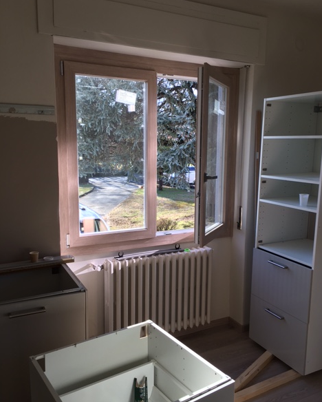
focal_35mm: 31
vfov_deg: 57.1
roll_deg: -0.3
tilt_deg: -9.9
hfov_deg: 47.2
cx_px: 164
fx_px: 369
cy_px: 204
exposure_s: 1/118
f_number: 2.2
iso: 25
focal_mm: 4.15
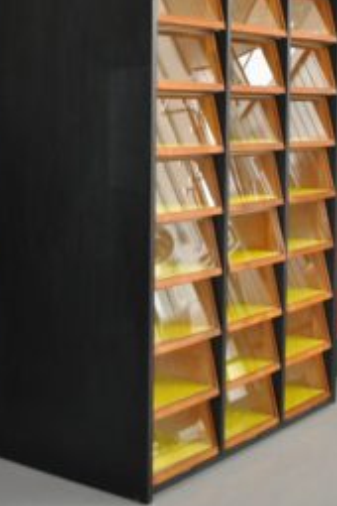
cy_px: 147
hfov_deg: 19.7
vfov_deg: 28.9
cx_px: 202
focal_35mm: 69
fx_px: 969
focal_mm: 26
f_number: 4.2
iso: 800
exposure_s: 1/80
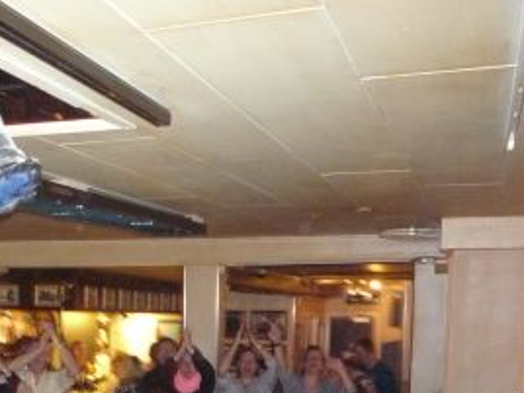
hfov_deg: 33.1
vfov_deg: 24.7
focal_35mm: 56
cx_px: 82
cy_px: 405
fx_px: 848
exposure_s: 1/8
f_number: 2.8
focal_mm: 4.4
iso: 640
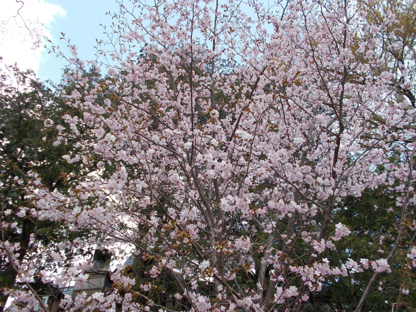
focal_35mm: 30
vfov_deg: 46.8
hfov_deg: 60.0
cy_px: 156
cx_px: 208
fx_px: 361
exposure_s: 1/250
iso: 80
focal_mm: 5.3
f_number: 3.4
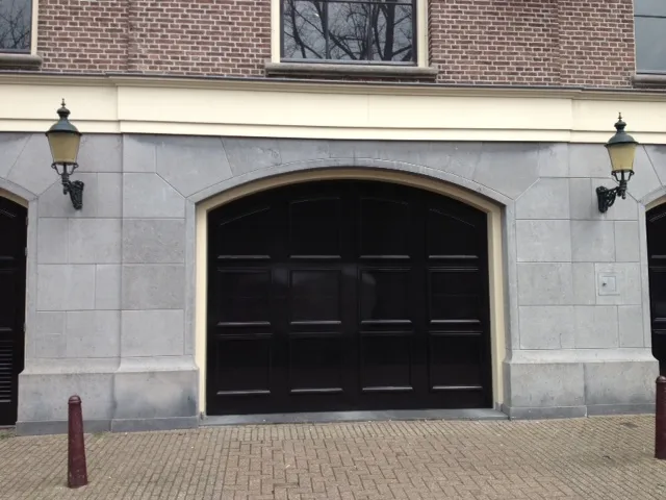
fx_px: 673
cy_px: 250
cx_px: 333
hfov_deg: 52.6
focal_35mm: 35
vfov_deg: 40.7
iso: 50
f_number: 2.4
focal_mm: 4.28
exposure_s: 1/613
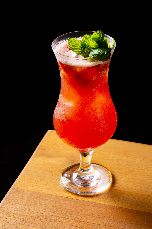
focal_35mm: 105
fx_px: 665
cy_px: 114
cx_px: 76
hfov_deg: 13.0
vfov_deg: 19.5
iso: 100
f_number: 13
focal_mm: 70
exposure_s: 1/100
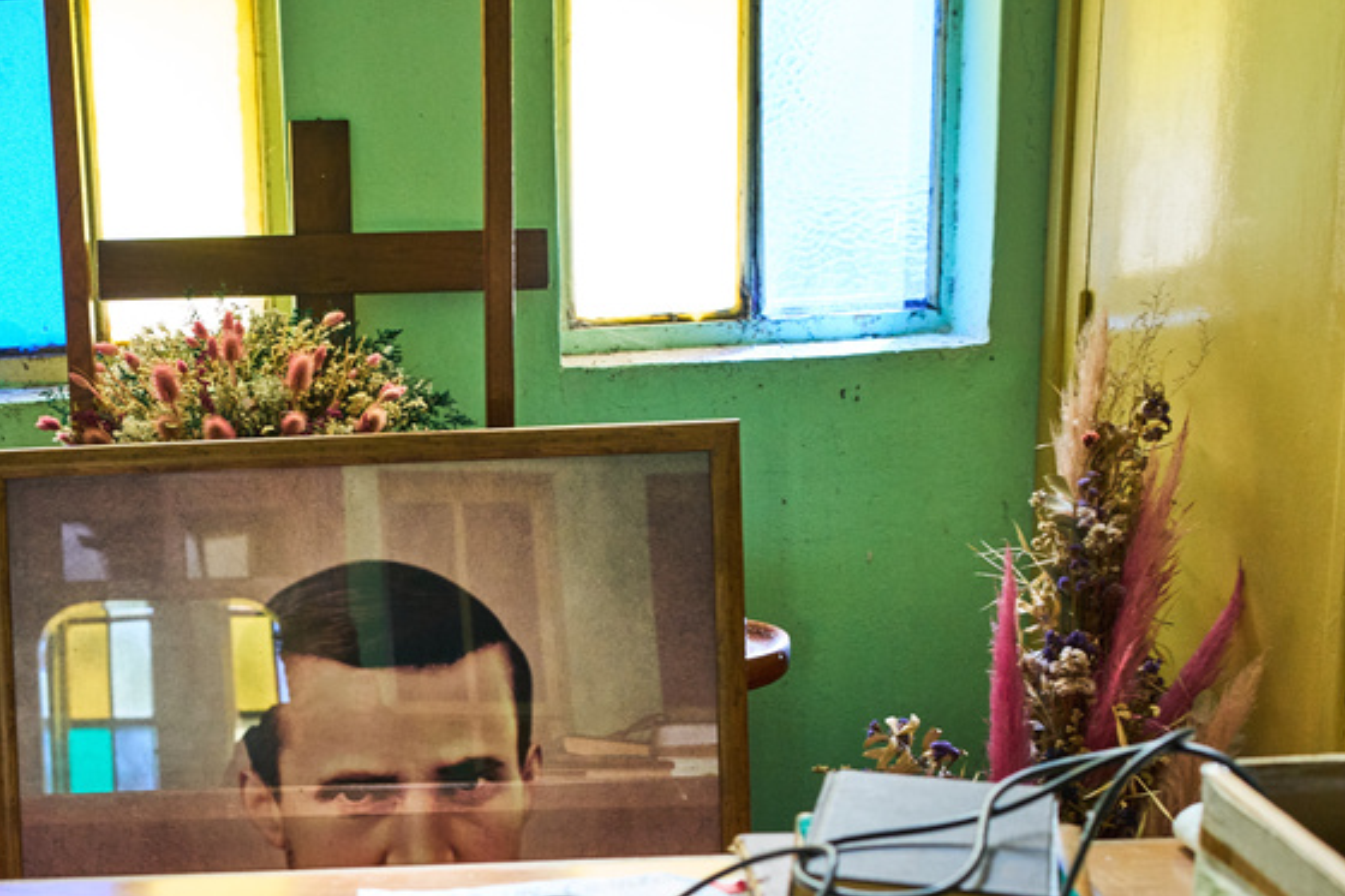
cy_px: 814
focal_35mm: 64
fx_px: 2390
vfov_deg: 20.8
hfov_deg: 30.5
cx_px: 240
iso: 2000
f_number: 3.2
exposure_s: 1/640
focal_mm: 35
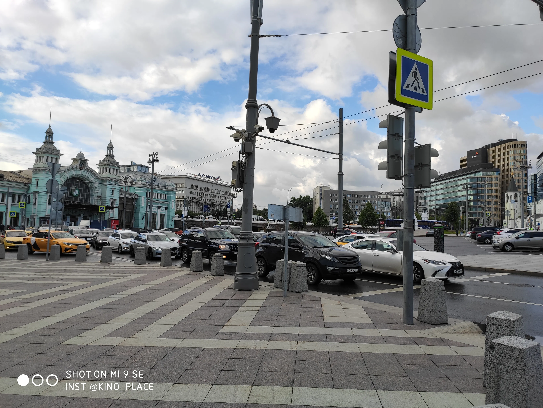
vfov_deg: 53.1
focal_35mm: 26
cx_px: 272
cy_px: 204
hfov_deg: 67.3
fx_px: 408
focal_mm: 4.77
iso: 112
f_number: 1.75
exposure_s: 1/993
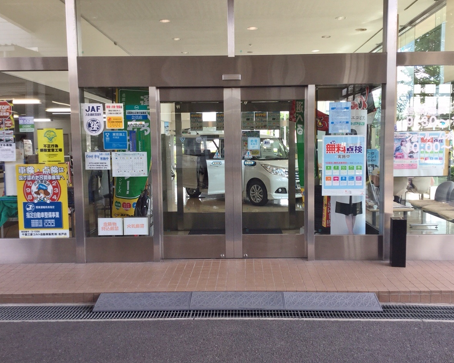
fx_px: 443
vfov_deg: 44.5
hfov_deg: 54.2
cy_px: 181
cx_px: 240
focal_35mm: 33
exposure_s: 1/120
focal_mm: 3.3
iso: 32
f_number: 2.4
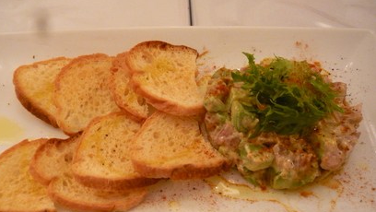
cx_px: 183
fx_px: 369
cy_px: 125
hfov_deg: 54.0
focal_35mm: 37
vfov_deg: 32.0
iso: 400
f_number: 2.8
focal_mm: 5.5
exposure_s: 1/10
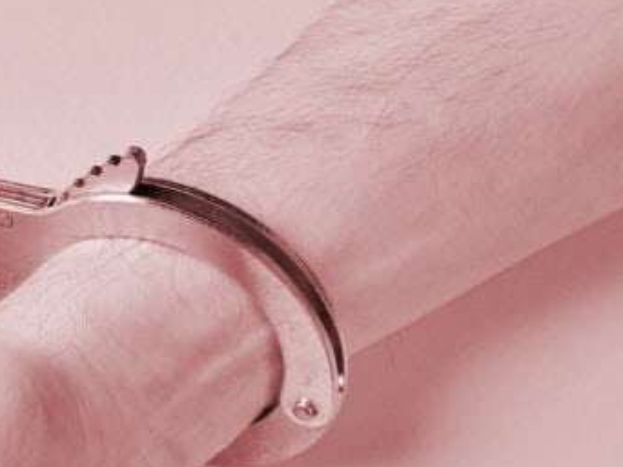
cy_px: 543
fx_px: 2590
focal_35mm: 144
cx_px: -186
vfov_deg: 10.1
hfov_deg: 13.2
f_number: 8
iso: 100
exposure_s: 1/160
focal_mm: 50
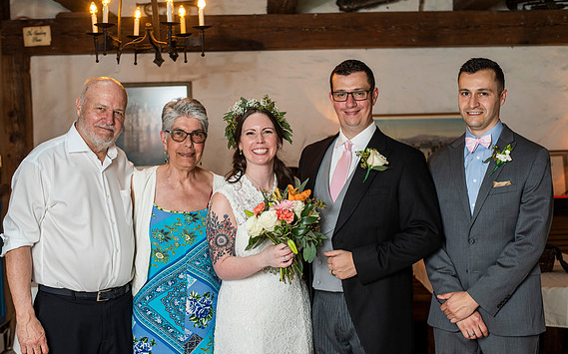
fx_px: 805
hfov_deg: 38.9
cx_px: 282
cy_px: 189
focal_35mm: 52
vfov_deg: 24.8
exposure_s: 1/80
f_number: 3.5
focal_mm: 50
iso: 500
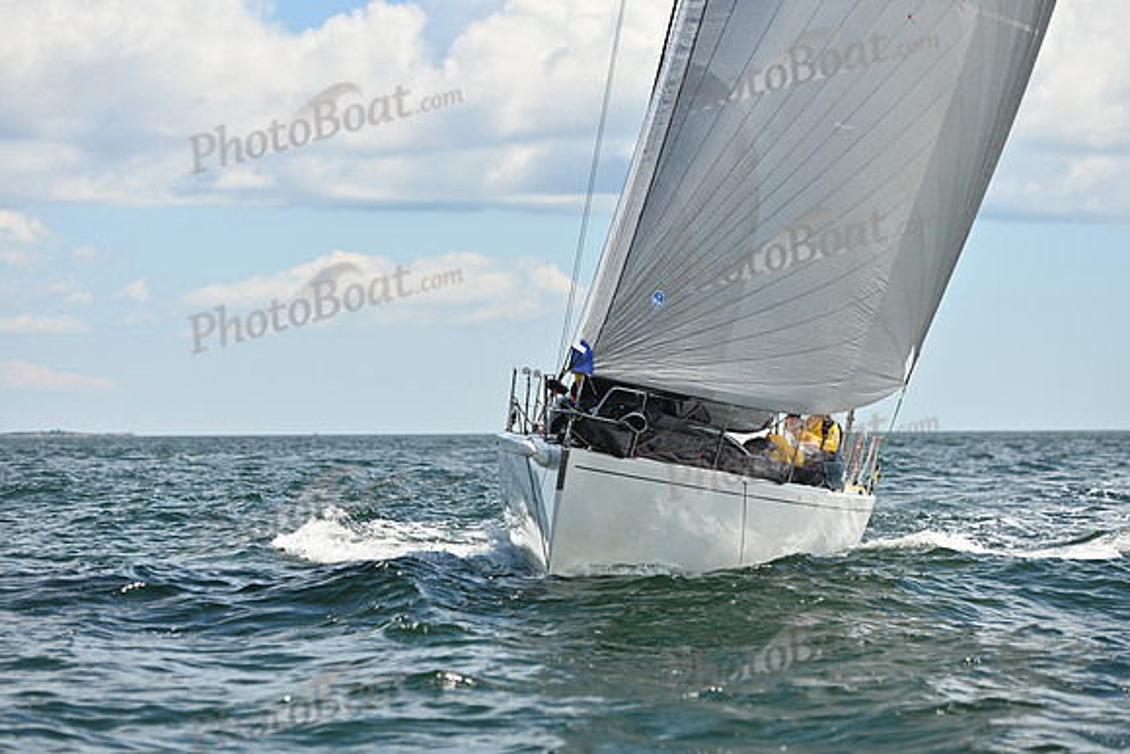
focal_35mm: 122
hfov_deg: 16.8
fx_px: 3830
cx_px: 565
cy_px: 377
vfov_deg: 11.2
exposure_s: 1/2000
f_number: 3.2
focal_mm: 122
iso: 250
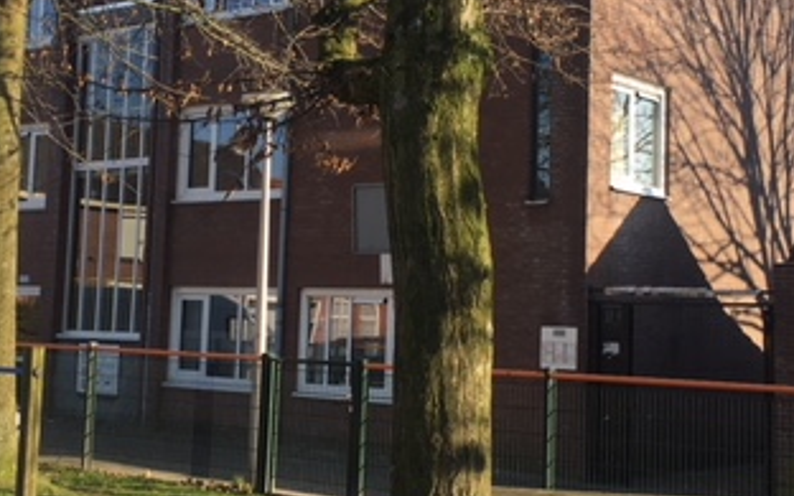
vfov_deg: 20.6
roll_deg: -1.5
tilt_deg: +5.8
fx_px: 1363
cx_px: 379
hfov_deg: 32.5
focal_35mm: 63
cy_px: 183
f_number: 2.2
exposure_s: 1/582
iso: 25
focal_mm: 4.15
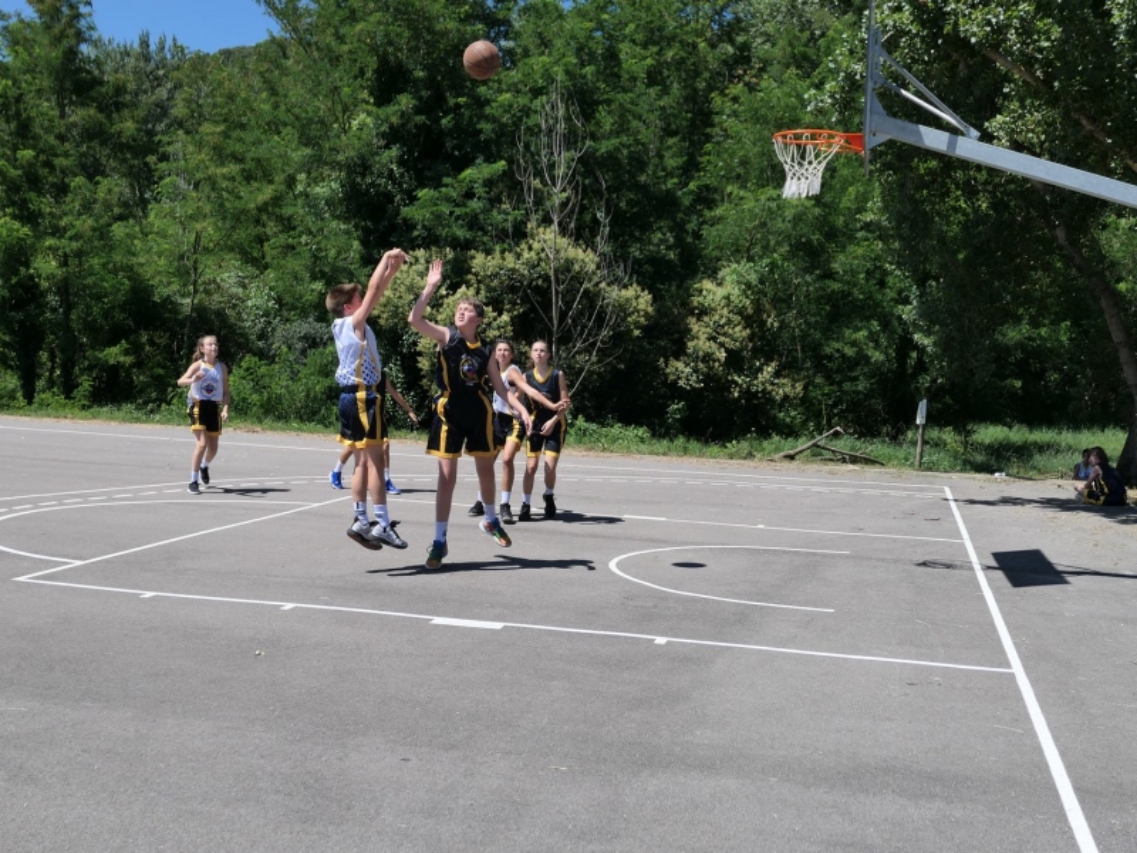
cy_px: 426
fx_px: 1248
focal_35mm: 38
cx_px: 568
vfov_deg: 37.7
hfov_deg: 49.0
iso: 125
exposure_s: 1/1600
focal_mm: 12.8
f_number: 3.5
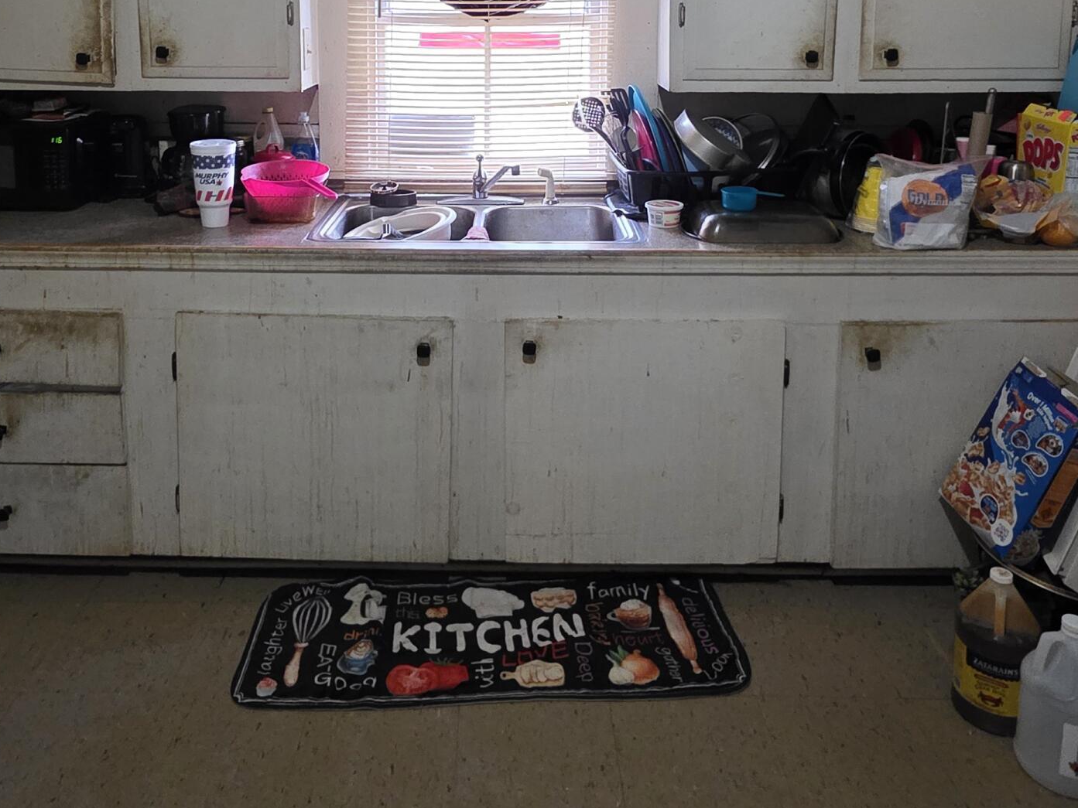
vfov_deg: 46.8
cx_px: 505
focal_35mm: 28
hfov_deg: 63.4
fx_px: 872
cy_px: 148
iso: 800
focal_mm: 2.2
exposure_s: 1/60
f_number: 1.9
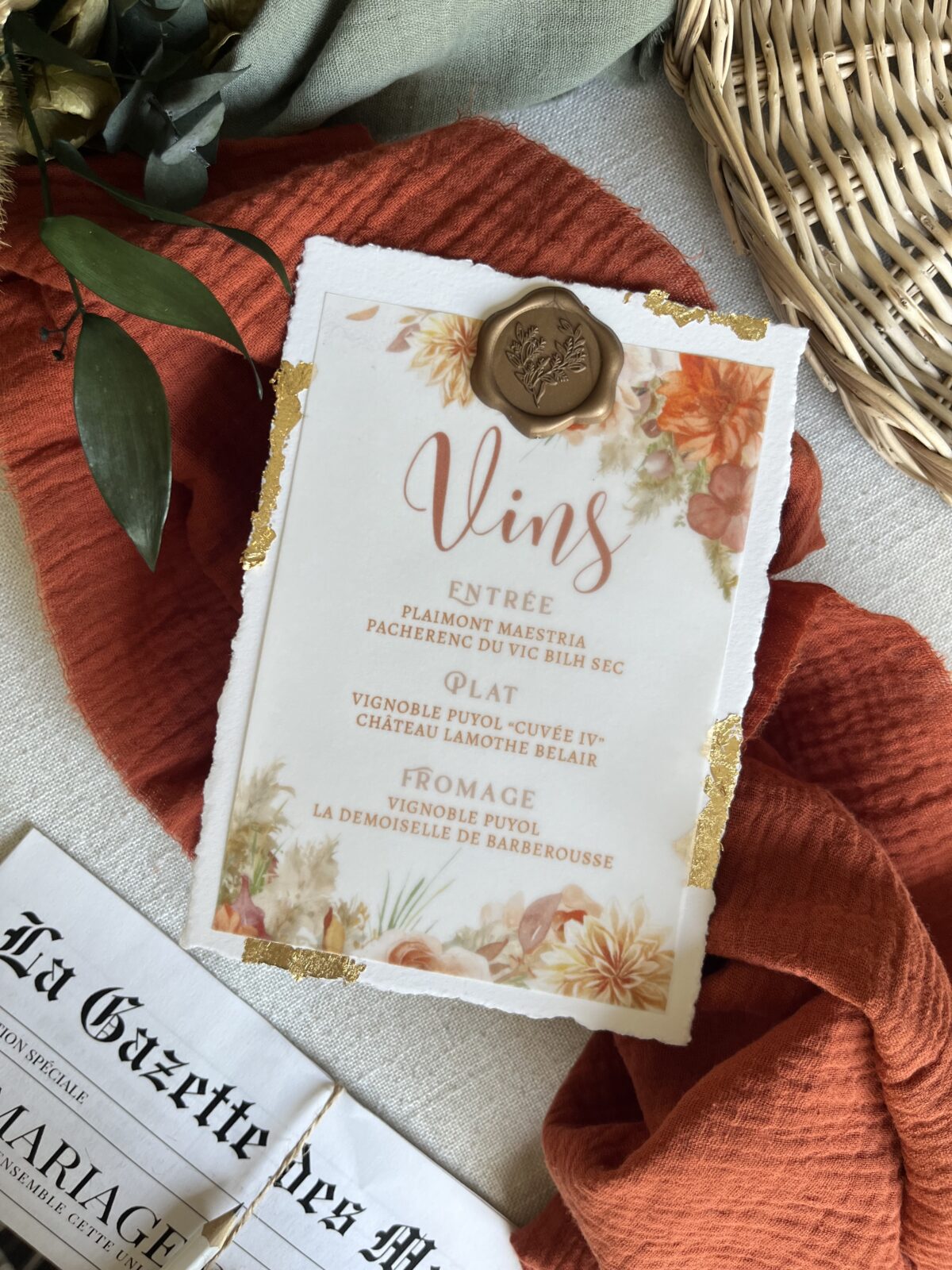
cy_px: 635
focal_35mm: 26
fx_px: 953
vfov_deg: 67.3
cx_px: 476
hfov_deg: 53.1
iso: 100
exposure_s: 1/122
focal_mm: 5.1
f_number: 1.6
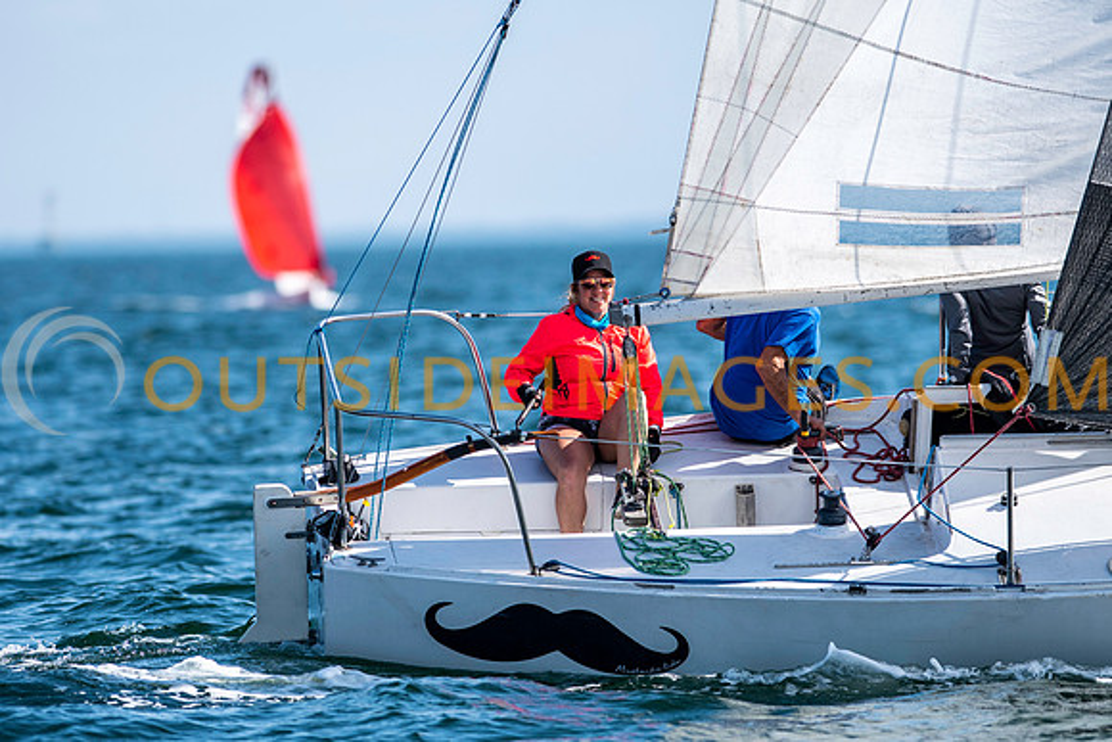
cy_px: 371
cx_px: 556
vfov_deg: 3.0
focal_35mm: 460
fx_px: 14216
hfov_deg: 4.5
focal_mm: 300
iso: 200
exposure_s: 1/2000
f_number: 5
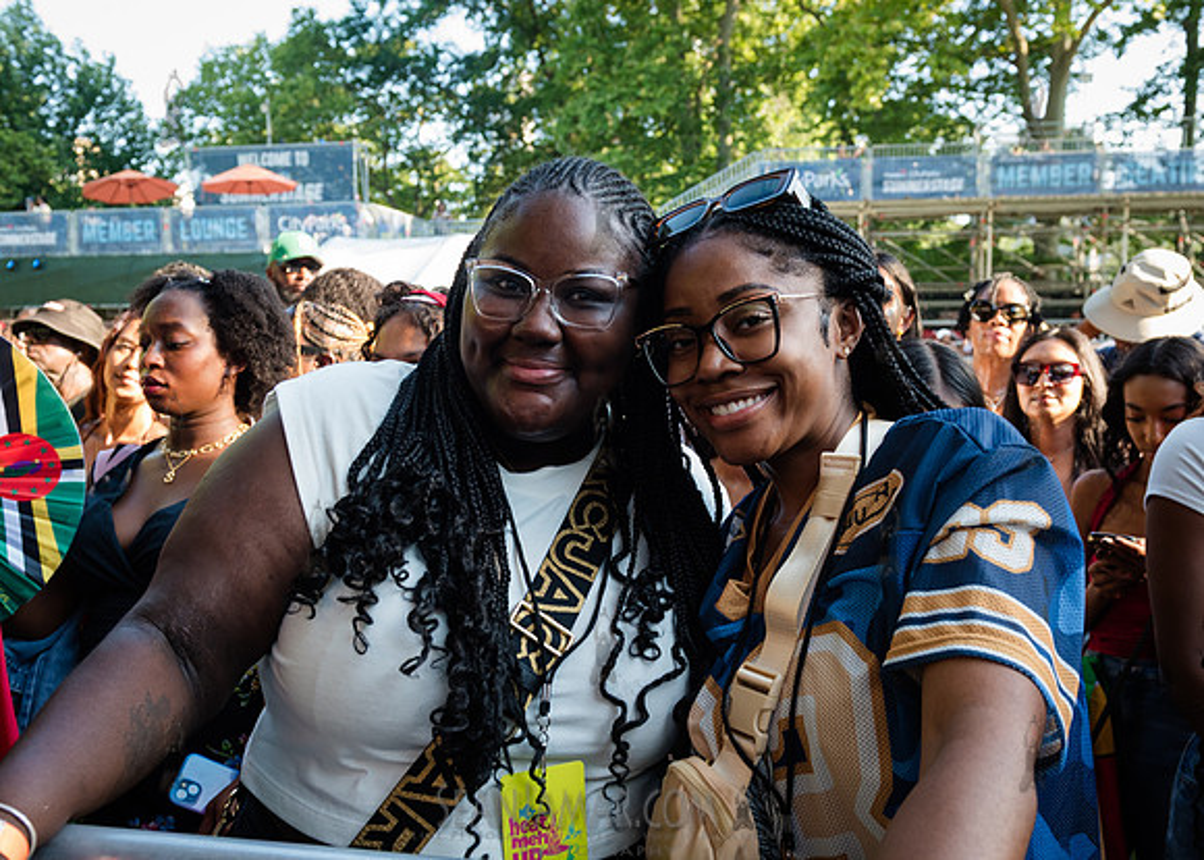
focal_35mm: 37
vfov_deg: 37.5
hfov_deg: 50.8
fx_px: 1265
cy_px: 490
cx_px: 656
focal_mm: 29
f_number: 4.5
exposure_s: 1/125
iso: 400
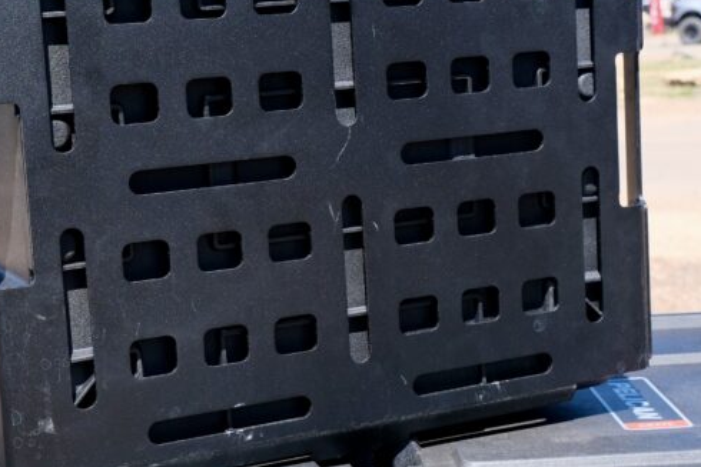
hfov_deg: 29.2
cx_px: 326
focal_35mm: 69
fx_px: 1344
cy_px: 216
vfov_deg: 19.7
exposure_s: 1/400
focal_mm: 22.3
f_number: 5.6
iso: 320
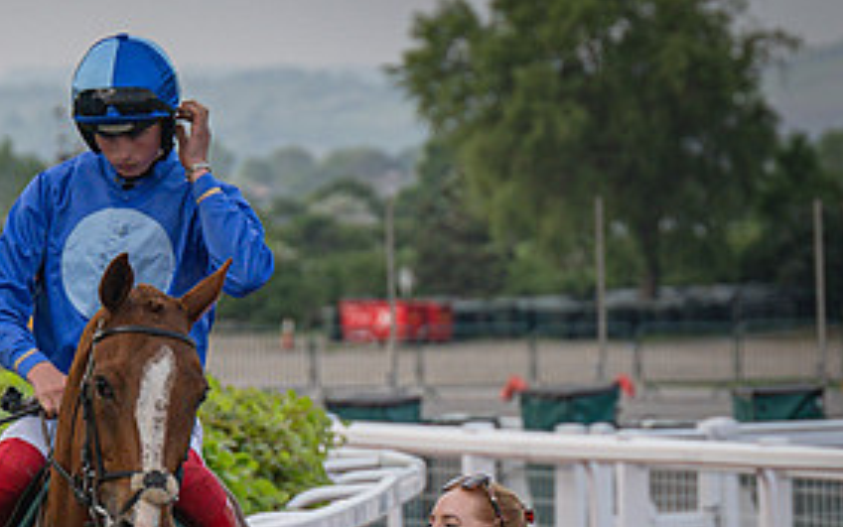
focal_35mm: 407
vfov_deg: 3.2
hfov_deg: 5.2
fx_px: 9352
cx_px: 566
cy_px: 455
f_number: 4
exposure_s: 1/1600
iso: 400
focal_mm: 115
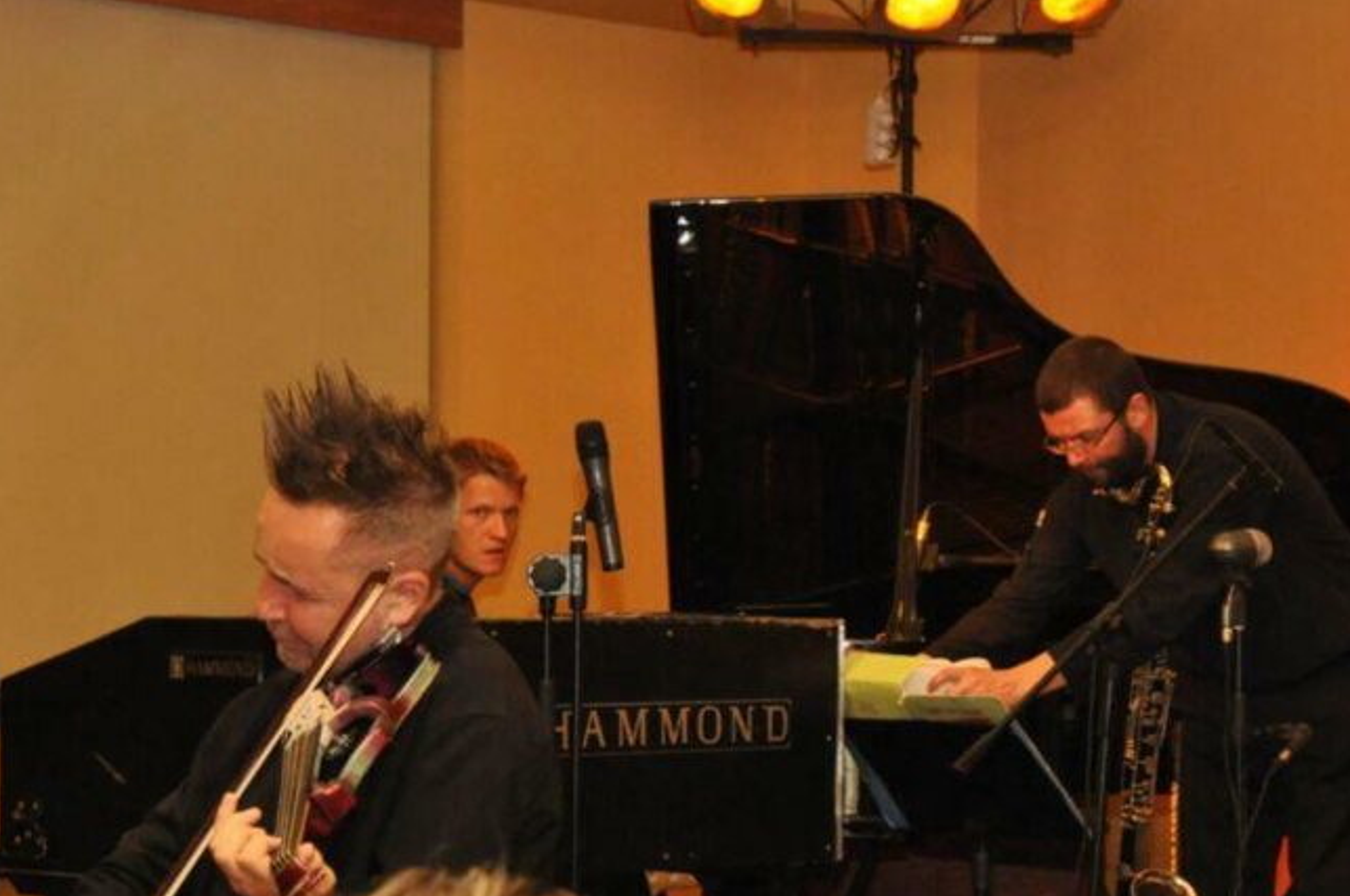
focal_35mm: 108
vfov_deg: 12.6
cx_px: 825
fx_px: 4045
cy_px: 567
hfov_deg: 18.9
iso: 2500
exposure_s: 1/200
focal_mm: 48
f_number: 6.3
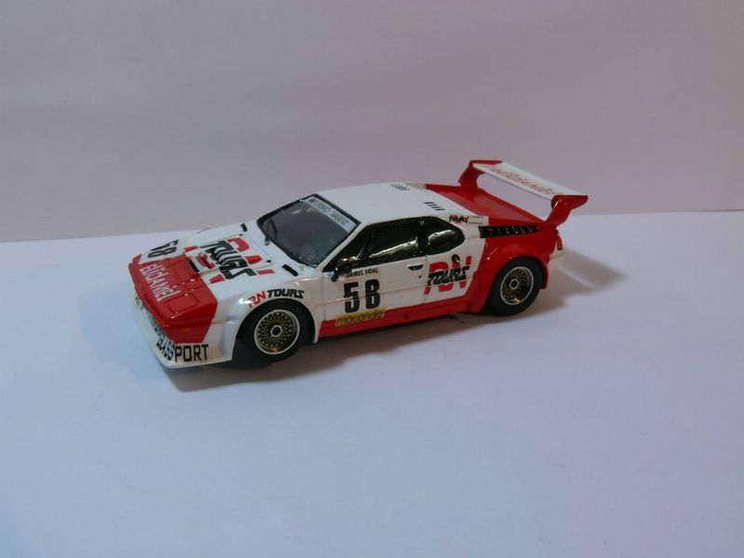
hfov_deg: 52.6
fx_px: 752
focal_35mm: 35
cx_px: 372
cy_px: 279
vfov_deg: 40.7
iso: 100
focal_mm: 7.4
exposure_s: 1/6
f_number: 9
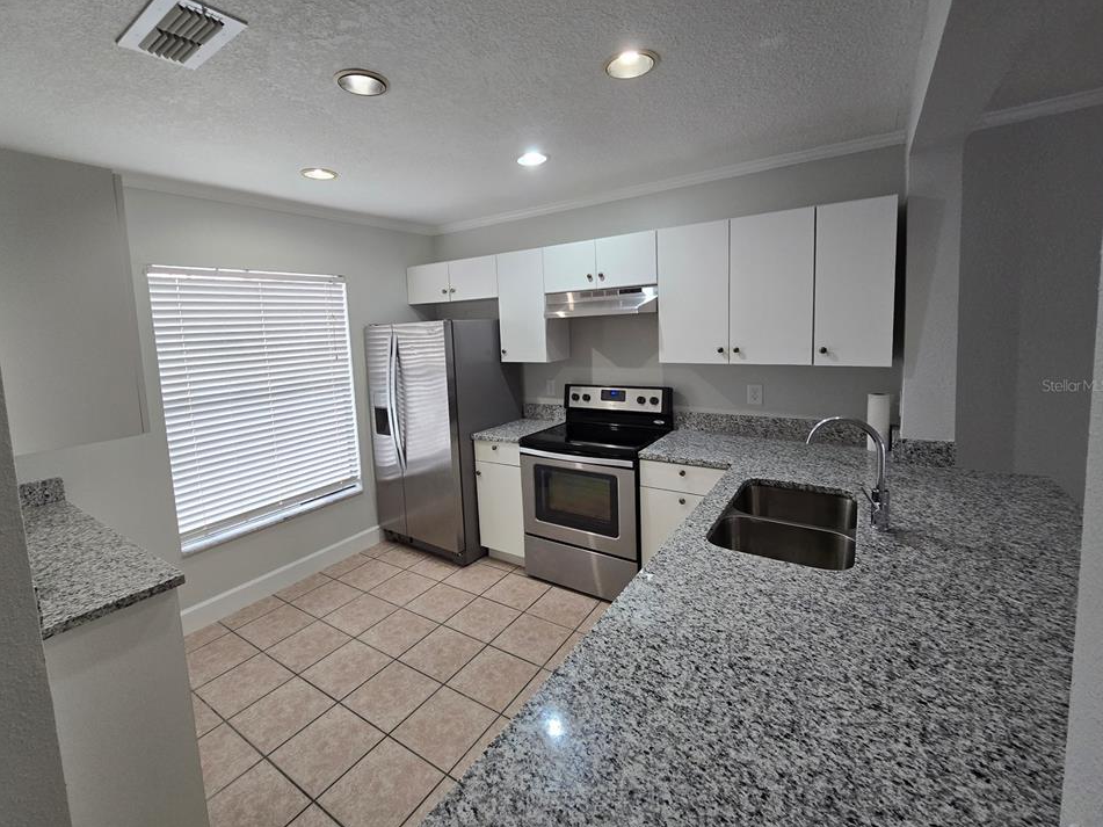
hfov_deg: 101.9
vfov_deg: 85.5
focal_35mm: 14
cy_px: 385
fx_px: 446
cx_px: 518
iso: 200
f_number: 2.2
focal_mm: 2.2
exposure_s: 1/60
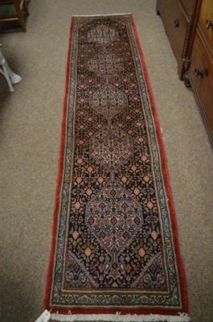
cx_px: 106
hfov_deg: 38.2
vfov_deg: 55.2
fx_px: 307
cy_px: 161
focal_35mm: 34
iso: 500
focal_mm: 23
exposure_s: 1/15
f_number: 3.8
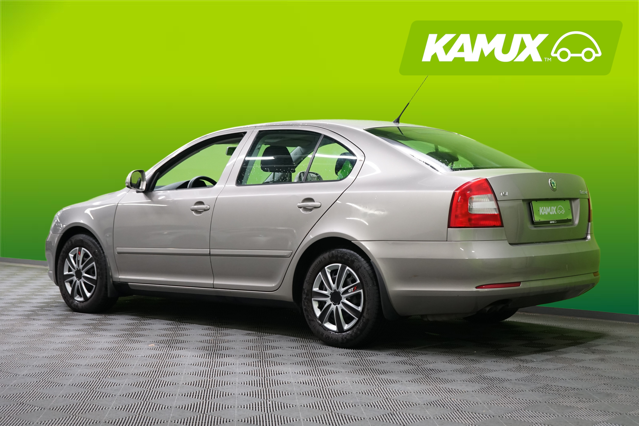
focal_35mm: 67
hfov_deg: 30.1
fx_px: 1189
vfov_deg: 20.3
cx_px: 320
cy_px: 213
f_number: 5.6
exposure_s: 1/50
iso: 800
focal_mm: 67
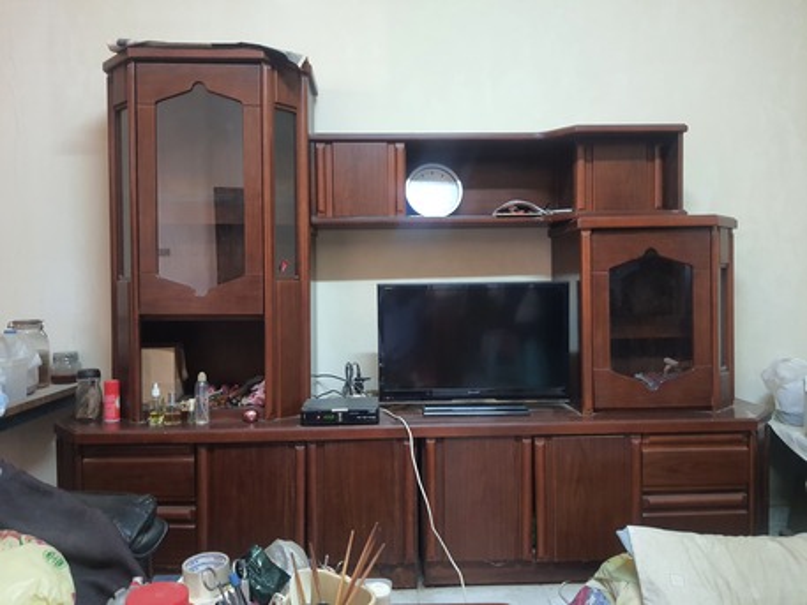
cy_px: 302
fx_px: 606
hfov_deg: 67.3
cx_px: 404
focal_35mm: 26
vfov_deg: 53.1
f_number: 1.7
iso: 500
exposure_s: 1/20
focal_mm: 4.32
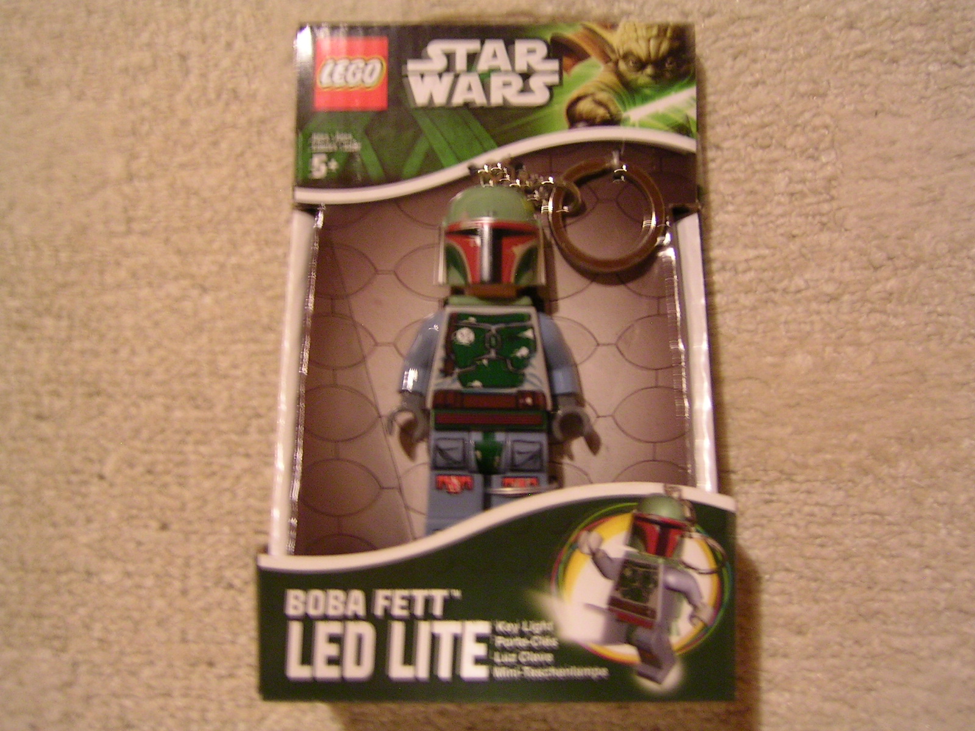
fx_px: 1014
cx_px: 488
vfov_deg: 39.7
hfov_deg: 51.4
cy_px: 366
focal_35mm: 36
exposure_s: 1/2.4
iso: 100
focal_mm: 5.6
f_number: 2.8
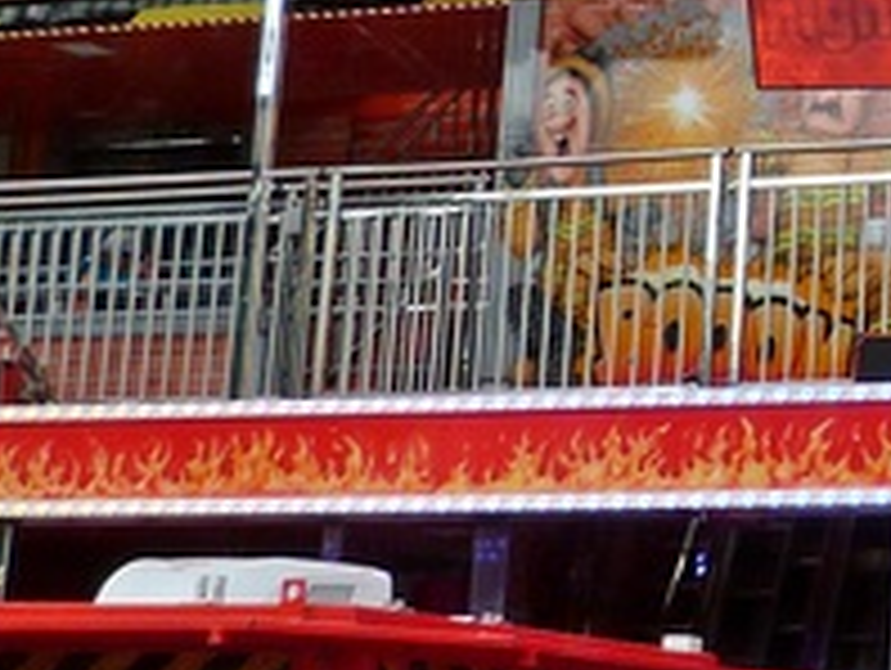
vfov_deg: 11.6
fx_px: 3247
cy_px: -27
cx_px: 1314
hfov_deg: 14.6
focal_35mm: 126
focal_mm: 4.5
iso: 100
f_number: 3.6
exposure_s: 1/800
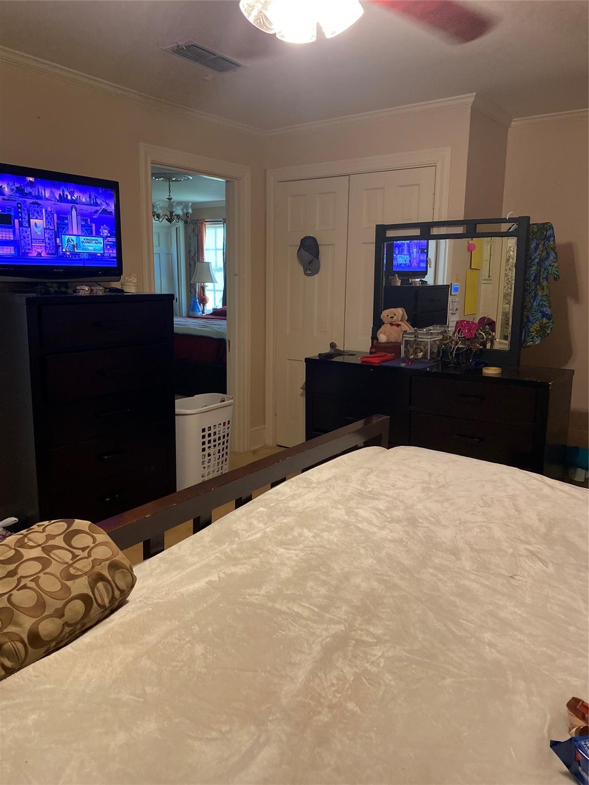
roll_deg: -1.1
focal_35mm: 26
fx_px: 590
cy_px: 392
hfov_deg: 53.1
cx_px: 294
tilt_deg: -11.6
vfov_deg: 67.3
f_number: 1.8
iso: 320
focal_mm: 4.25
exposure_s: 1/60
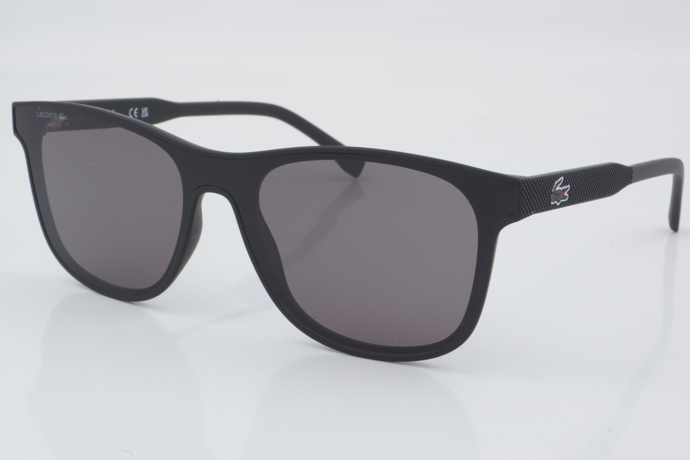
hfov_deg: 27.0
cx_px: 345
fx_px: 1437
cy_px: 230
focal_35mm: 75
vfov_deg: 18.2
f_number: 32
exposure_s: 1/3
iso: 100
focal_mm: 50
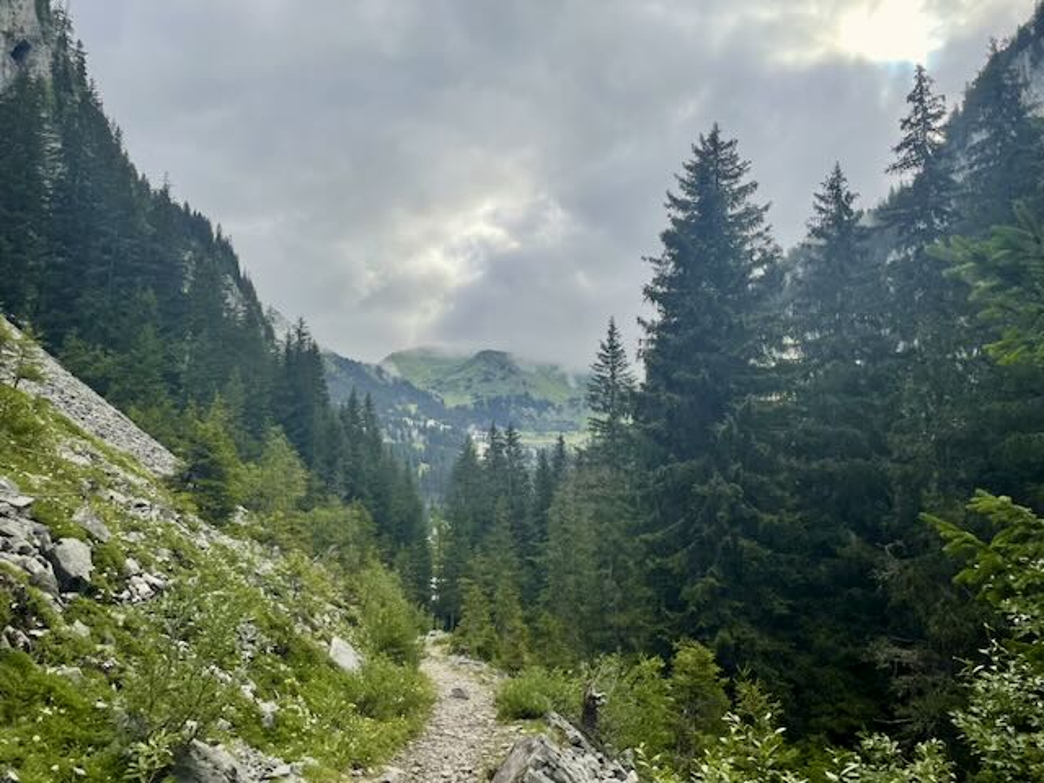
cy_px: 392
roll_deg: +0.9
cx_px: 522
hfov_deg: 67.3
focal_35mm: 26
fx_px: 784
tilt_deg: +9.4
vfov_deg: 53.1
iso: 32
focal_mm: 4.2
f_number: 1.6
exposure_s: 1/3300
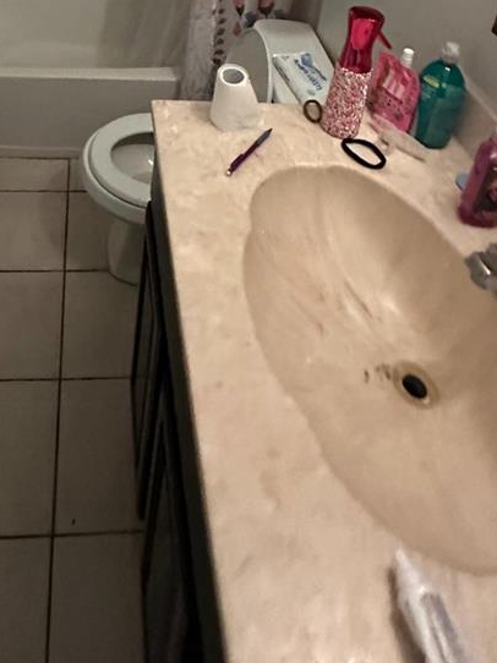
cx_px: 121
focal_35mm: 31
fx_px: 594
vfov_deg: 44.8
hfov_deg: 43.9
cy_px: -60
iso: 640
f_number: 2.2
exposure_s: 1/60
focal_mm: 2.22
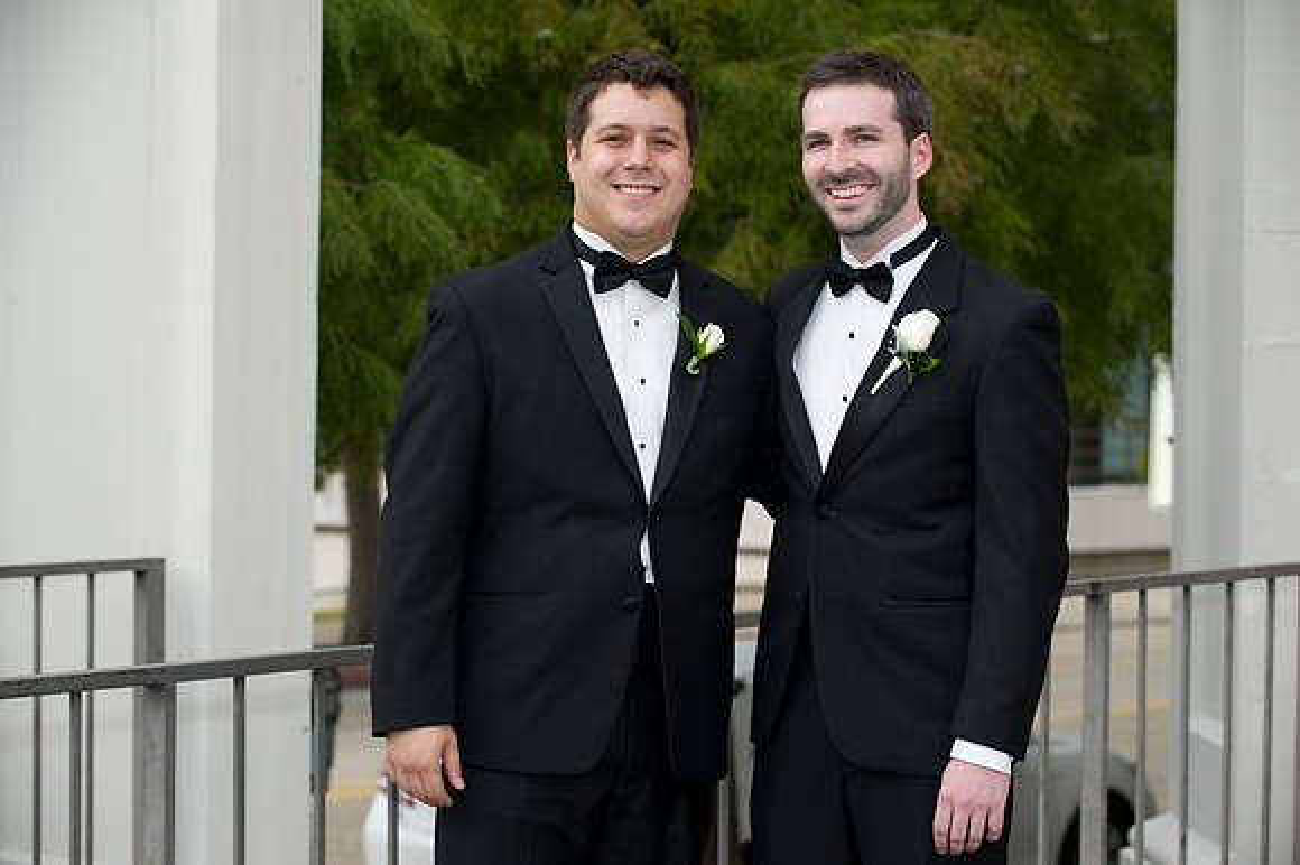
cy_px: 432
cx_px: 650
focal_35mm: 98
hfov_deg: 20.8
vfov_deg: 13.9
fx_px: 3537
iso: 400
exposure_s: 1/125
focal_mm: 98
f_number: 4.5
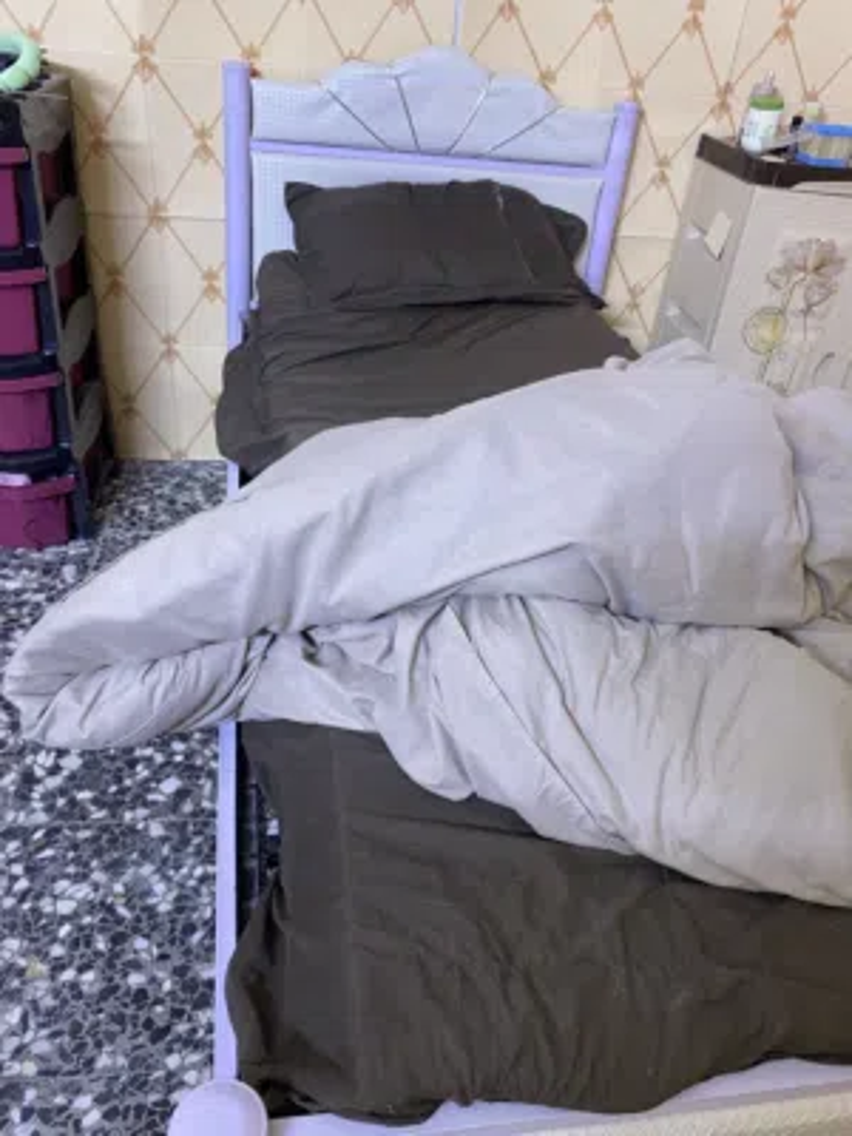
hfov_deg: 53.1
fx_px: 853
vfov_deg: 67.3
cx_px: 426
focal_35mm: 26
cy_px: 568
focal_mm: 4.25
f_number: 1.8
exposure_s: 1/51
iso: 250
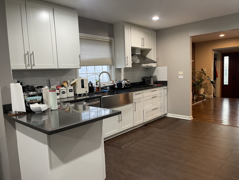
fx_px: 173
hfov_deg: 69.4
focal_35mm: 25
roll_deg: +2.1
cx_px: 120
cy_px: 90
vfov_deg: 54.9
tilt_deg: -6.4
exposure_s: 1/60
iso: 125
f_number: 1.6
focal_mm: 5.1
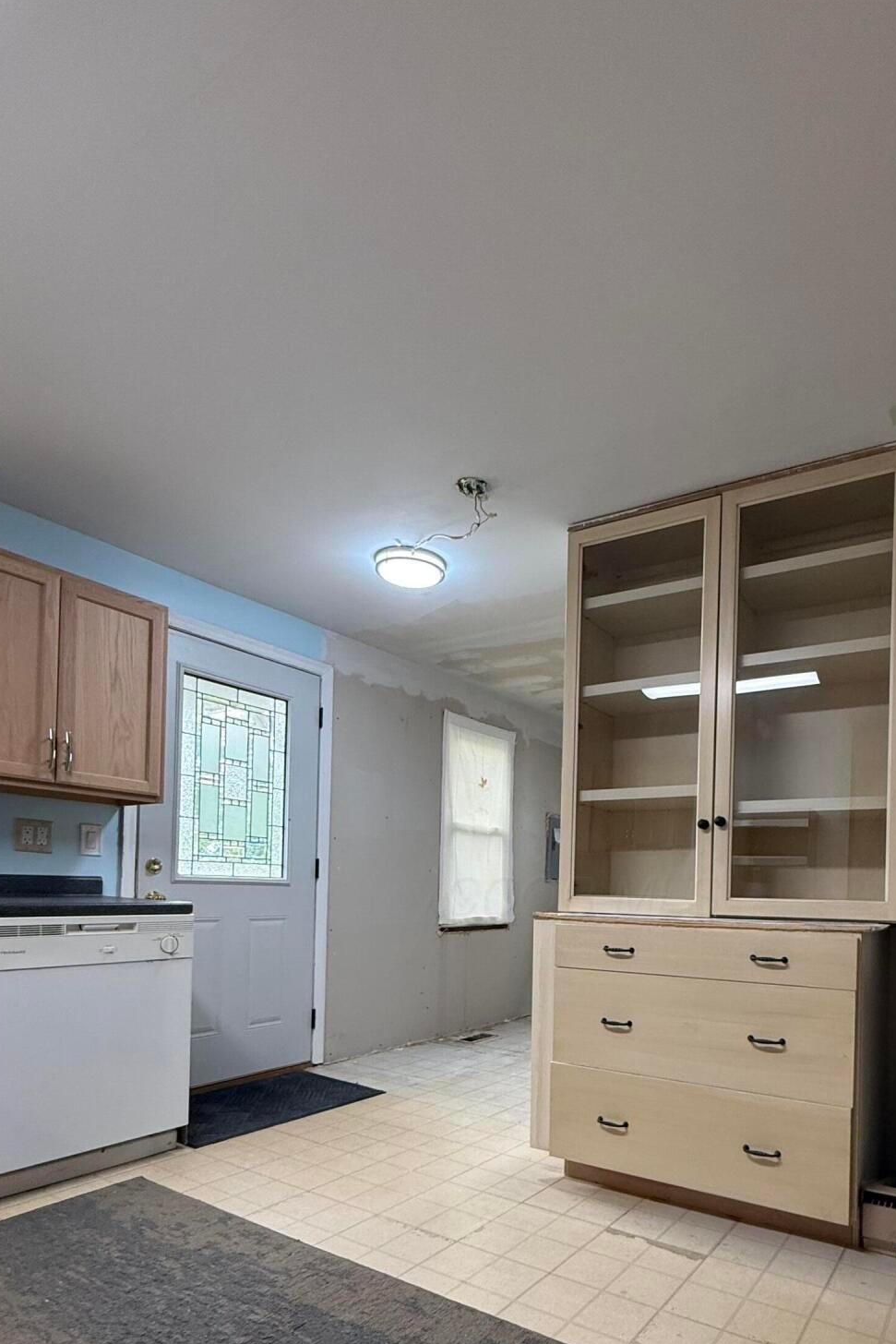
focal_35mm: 20
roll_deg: -2.3
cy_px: 896
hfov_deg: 60.8
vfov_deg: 81.1
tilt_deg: +0.0
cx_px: 581
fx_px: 746
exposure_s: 1/120
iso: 250
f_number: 2.2
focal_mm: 2.22
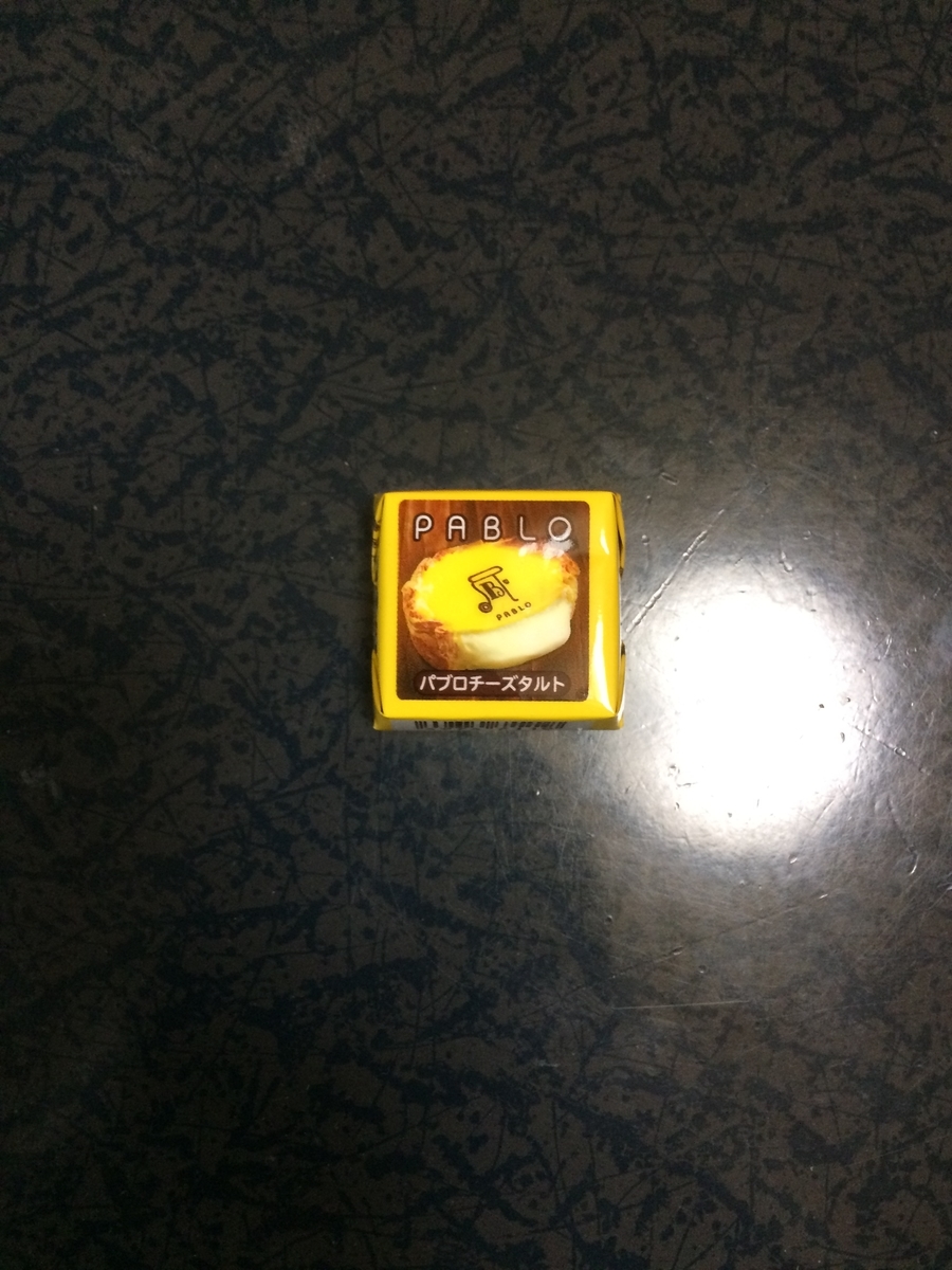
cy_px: 635
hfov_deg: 48.2
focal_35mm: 29
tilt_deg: -87.9
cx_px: 476
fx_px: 1063
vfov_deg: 61.7
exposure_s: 1/24
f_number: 2.2
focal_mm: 4.15
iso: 320
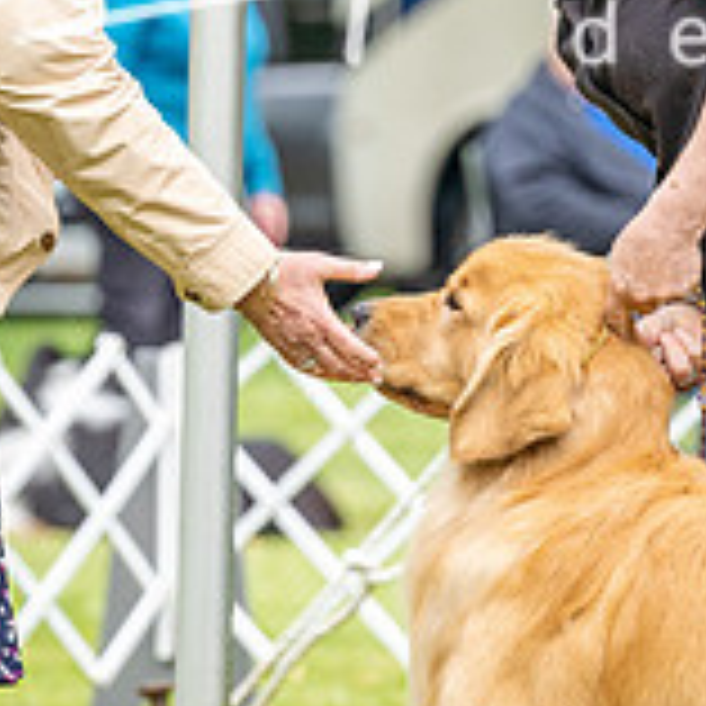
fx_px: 15068
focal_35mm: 653
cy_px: 198
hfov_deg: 2.7
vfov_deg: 2.7
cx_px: 402
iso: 400
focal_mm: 179
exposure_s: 1/640
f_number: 4.5
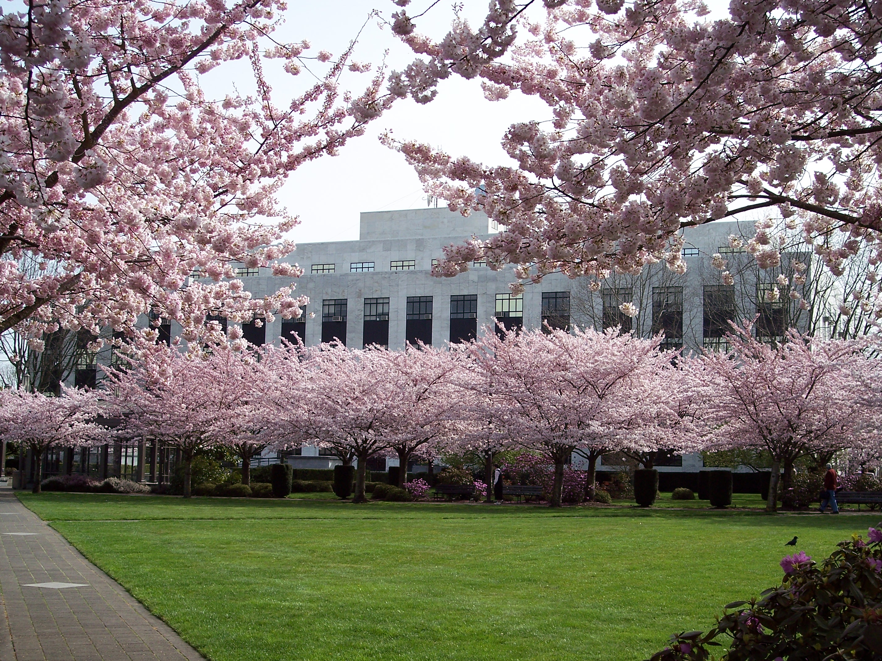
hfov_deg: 36.8
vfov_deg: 28.0
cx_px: 441
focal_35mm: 52
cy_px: 330
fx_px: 1325
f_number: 4.8
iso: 100
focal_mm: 10.7
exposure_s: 1/500
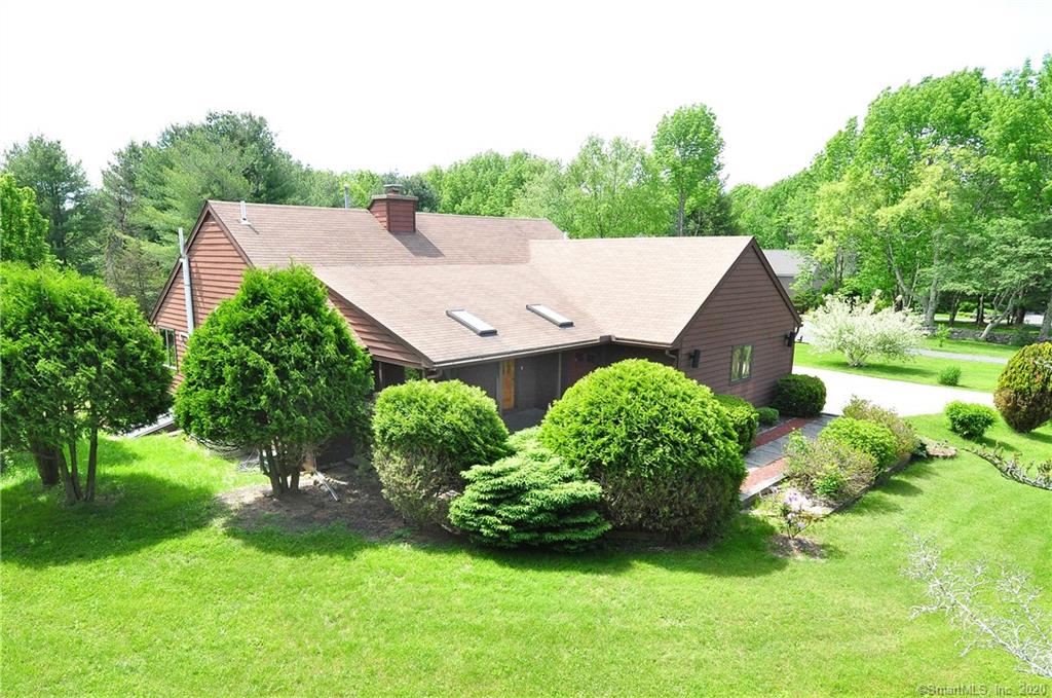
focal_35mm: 17
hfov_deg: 92.5
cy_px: 349
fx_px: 503
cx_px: 526
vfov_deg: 69.5
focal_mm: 11.5
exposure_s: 1/500
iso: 800
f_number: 8
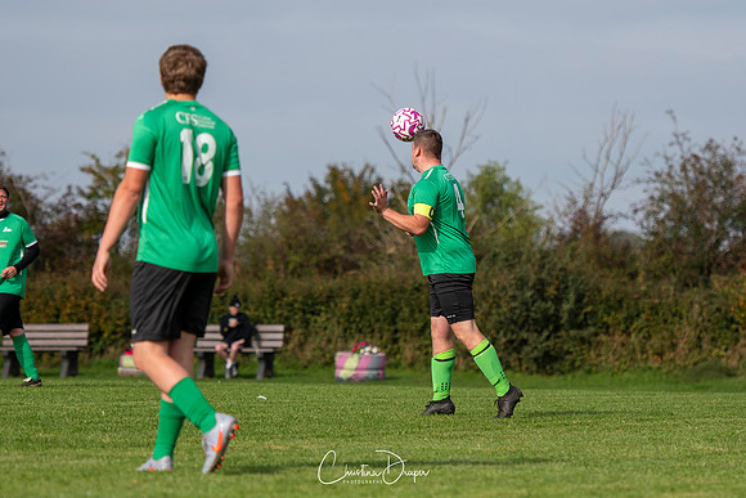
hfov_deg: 9.4
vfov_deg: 6.3
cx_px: 389
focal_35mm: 218
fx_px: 4519
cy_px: 212
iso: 250
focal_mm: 122
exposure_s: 1/5000
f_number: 2.8
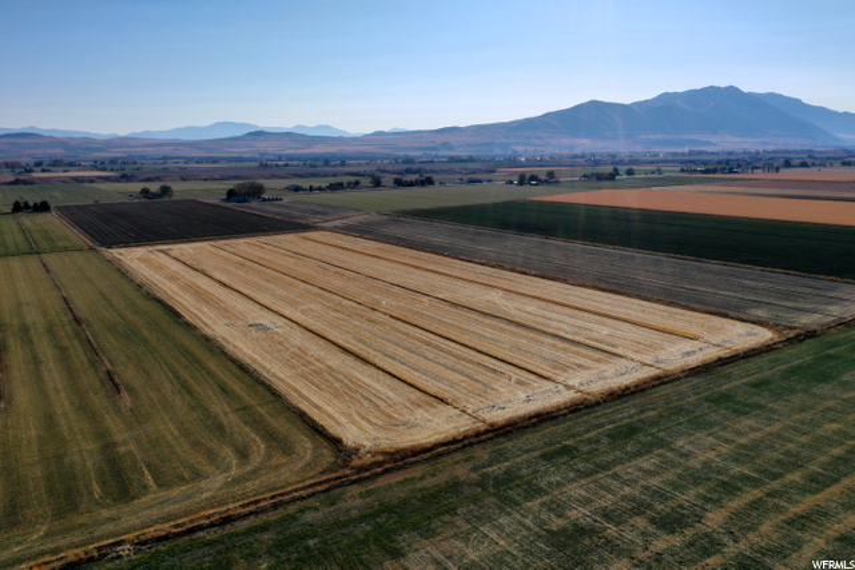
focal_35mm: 28
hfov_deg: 65.5
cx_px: 428
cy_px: 285
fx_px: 665
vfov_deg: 46.4
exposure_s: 1/1250
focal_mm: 10.26
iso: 100
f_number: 7.1
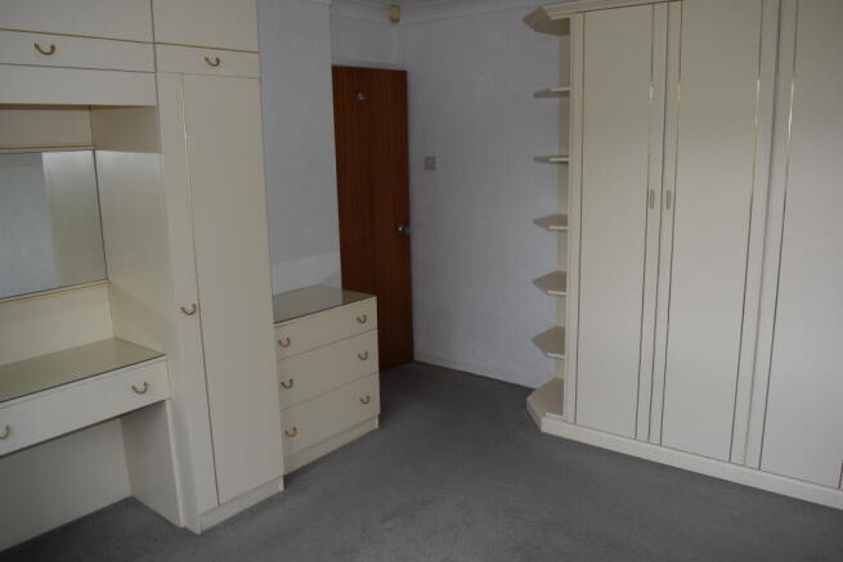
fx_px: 632
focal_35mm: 27
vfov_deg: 48.0
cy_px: 281
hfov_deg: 67.4
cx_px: 422
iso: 800
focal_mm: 18
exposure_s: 1/125
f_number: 5.6
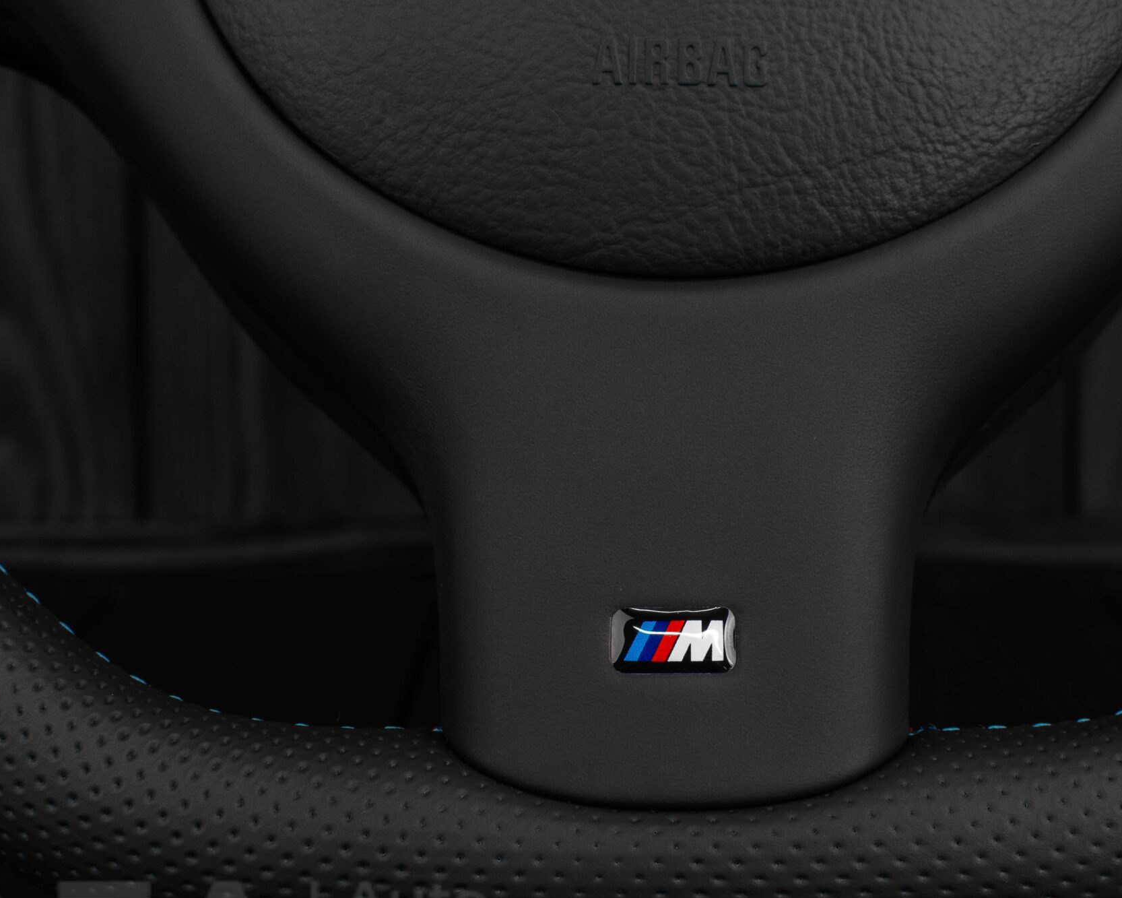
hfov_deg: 25.1
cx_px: 680
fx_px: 2515
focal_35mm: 76
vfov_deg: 20.2
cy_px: 553
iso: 500
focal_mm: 35
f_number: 6.3
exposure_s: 1/125
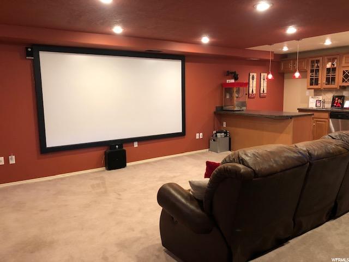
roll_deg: +0.7
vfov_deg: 49.7
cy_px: 131
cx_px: 174
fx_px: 282
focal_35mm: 28
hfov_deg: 63.4
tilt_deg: -8.9
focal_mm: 4
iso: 64
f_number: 1.8
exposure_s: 1/15
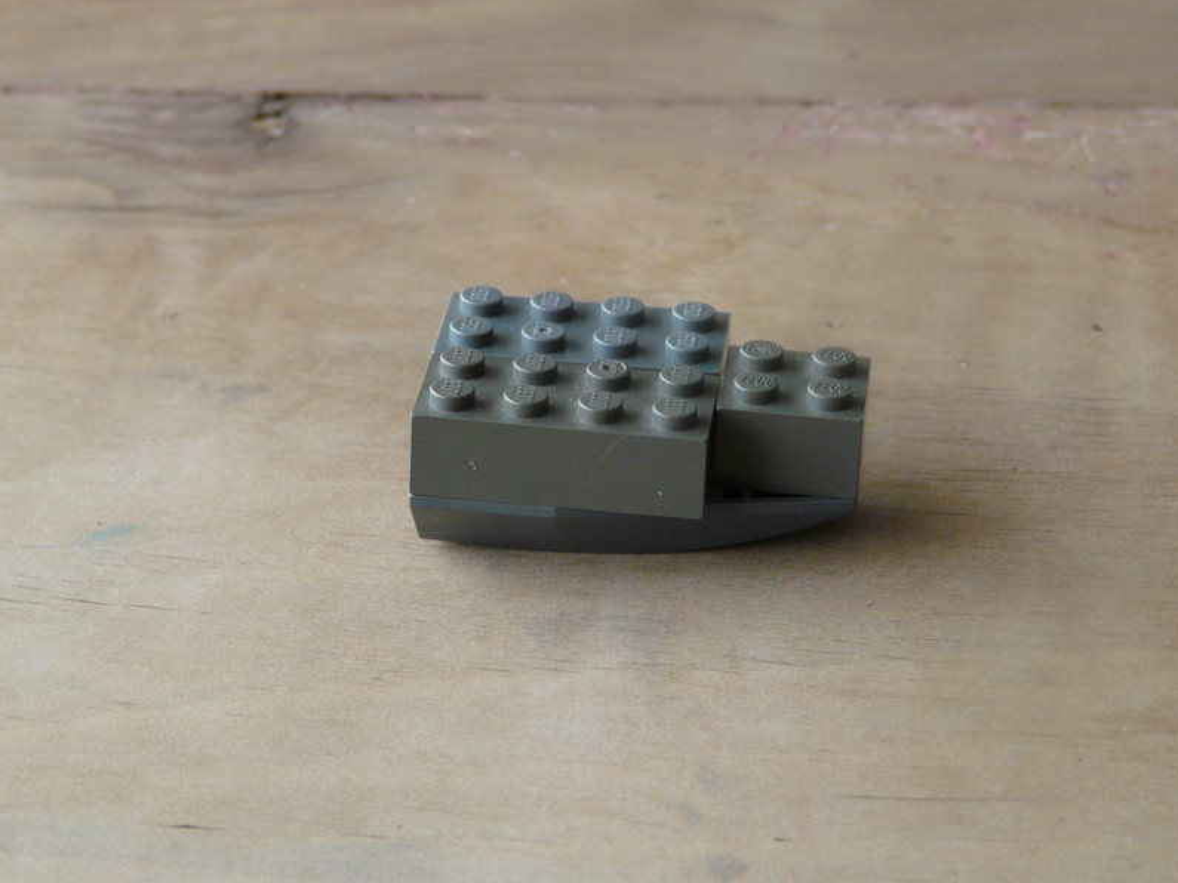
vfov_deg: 12.3
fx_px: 4083
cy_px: 448
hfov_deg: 16.4
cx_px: 560
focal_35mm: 120
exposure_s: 1/10
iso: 200
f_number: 3.6
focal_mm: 17.5
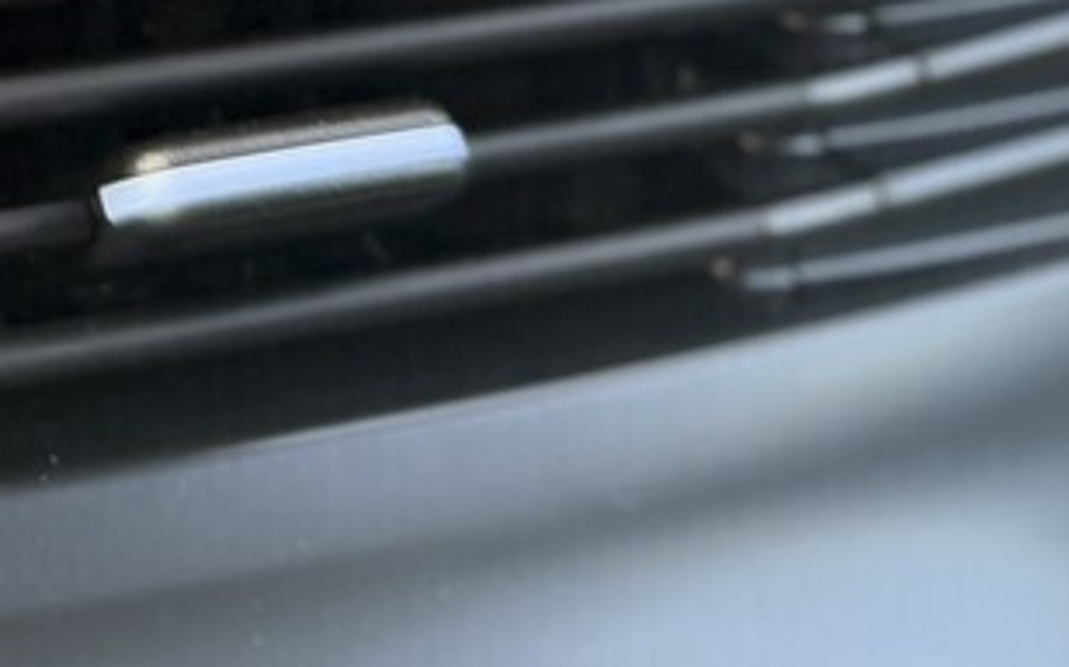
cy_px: -1146
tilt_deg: -9.7
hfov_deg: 14.5
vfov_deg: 9.3
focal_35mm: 119
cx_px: -1076
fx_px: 3464
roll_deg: +1.9
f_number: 1.78
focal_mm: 6.76
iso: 80
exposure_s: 1/170
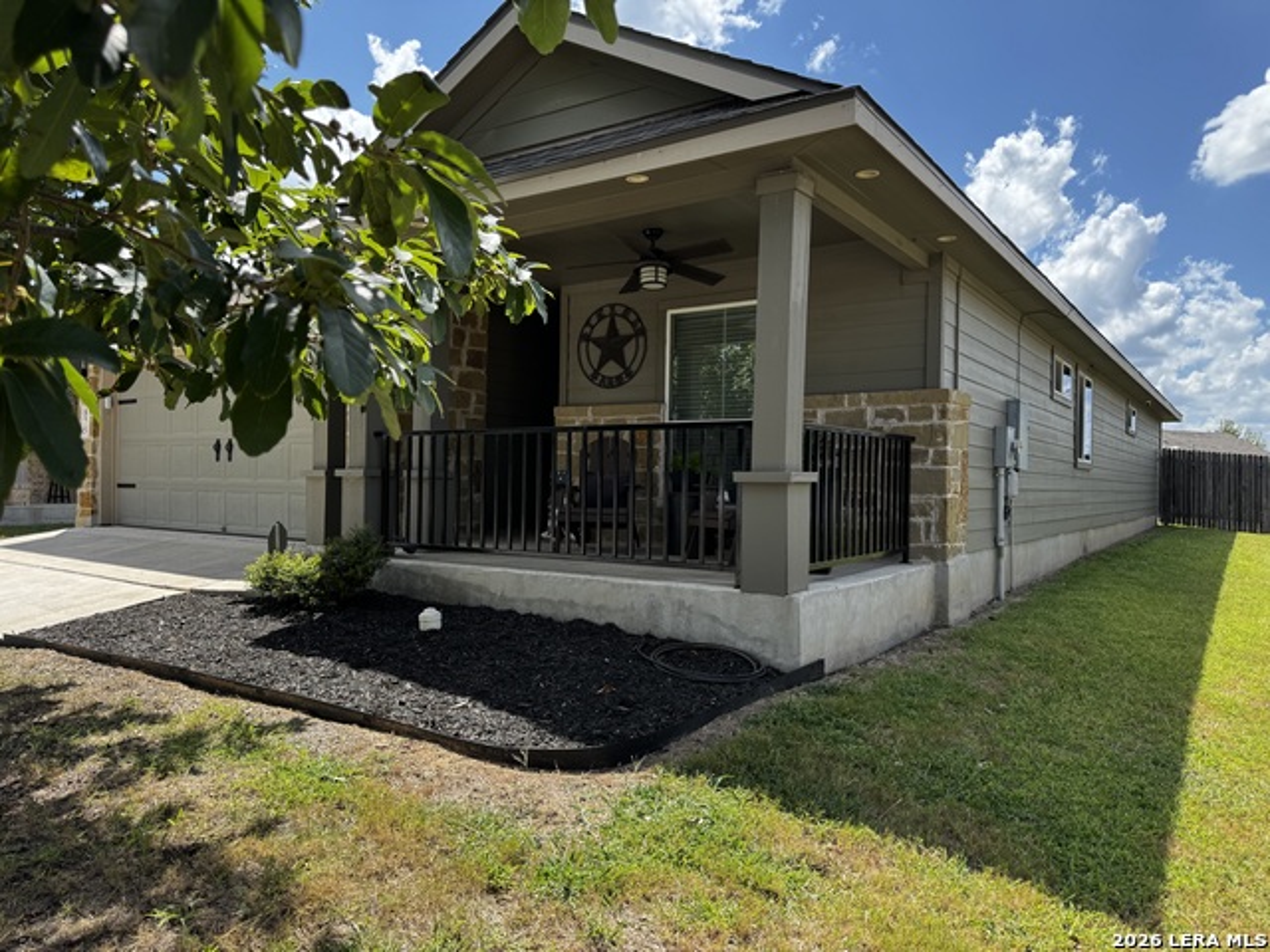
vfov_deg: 56.8
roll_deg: -1.2
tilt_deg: +0.3
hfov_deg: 71.6
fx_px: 881
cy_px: 476
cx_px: 635
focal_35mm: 24
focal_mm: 6.76
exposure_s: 1/1339
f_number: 1.78
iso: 80
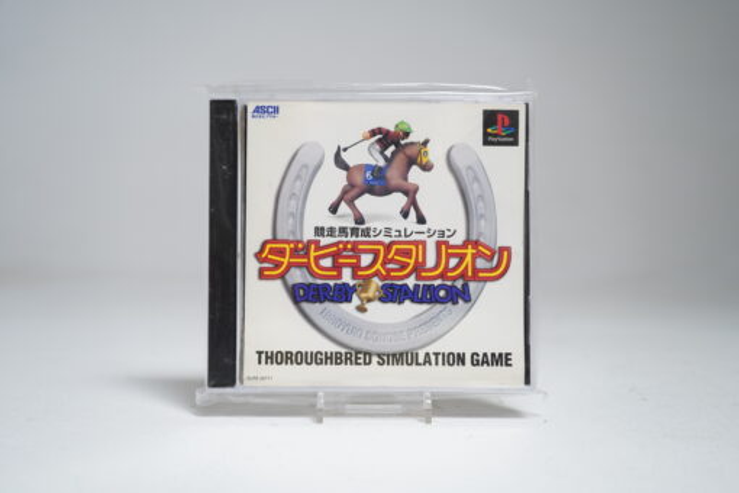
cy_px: 246
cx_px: 370
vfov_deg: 29.9
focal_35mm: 45
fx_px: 924
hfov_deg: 43.6
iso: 100
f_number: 5.6
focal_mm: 45
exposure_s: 1/6
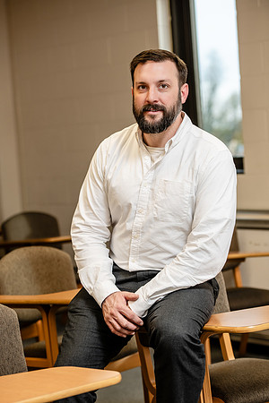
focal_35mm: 90
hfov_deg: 15.2
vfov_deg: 22.6
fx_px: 1009
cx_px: 134
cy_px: 202
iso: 800
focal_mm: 90
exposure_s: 1/200
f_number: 3.5
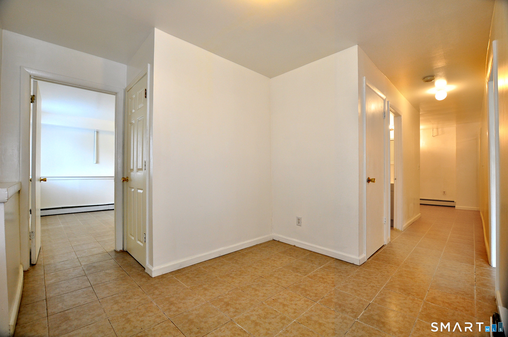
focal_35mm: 15
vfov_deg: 77.2
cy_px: 168
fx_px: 211
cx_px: 254
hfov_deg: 100.5
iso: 320
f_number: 5
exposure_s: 1/20
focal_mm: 10
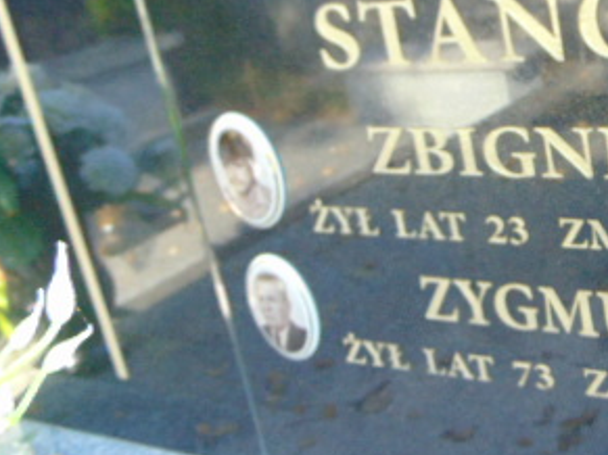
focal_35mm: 55
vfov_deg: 26.4
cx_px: 583
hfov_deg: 32.6
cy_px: 167
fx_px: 966
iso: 250
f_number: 3
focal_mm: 4.5
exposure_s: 1/160
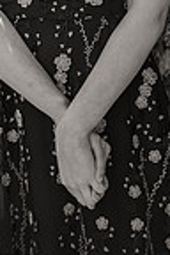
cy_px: -129
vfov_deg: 5.9
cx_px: 89
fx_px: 2429
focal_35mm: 343
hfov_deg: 4.0
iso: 400
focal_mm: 110
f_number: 3.2
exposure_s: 1/1600
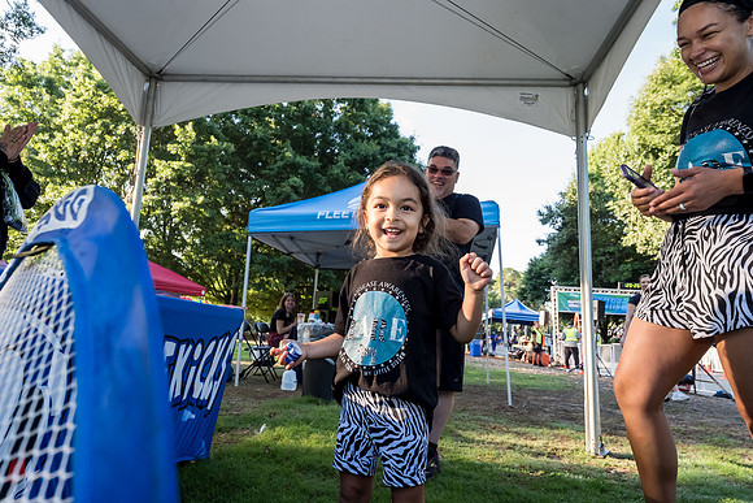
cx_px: 376
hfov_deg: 71.5
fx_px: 523
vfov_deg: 51.3
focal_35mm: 25
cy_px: 252
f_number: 6.3
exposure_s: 1/320
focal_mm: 25
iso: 1600
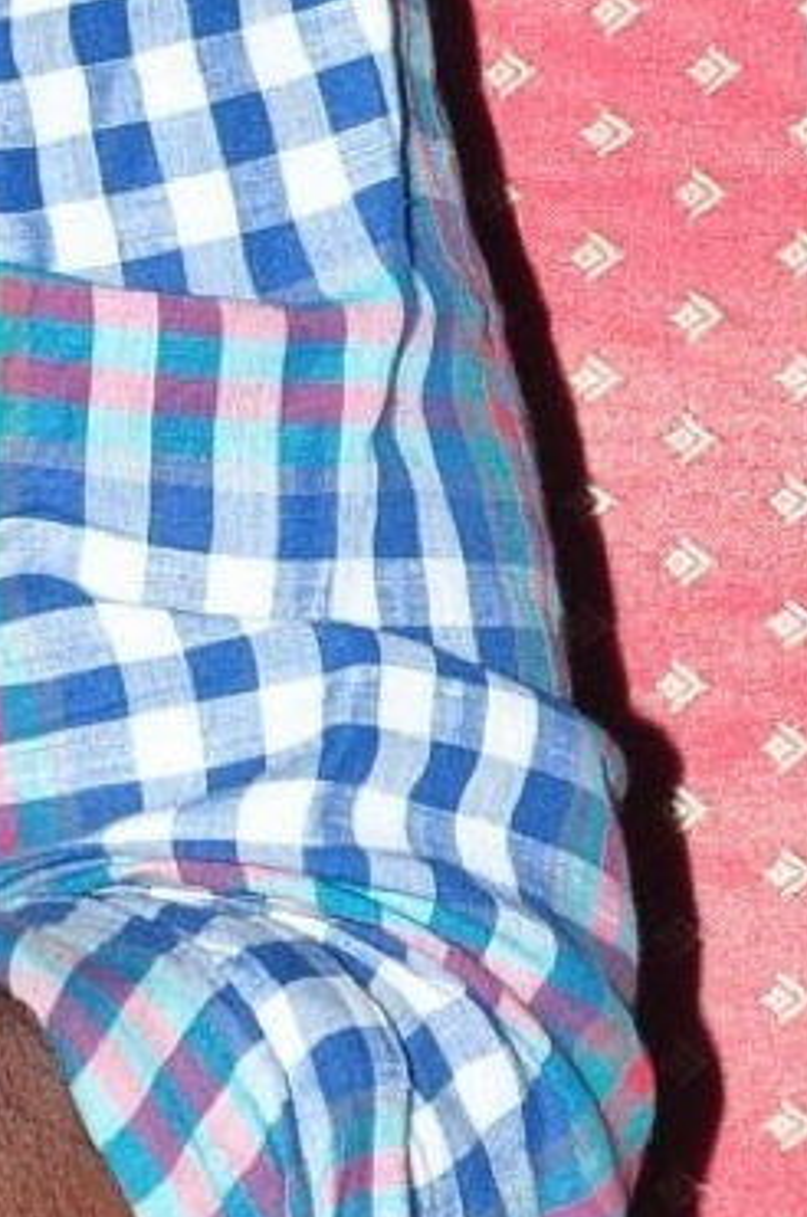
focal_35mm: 512
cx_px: -1135
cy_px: -220
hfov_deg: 2.7
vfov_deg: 4.0
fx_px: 17279
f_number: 9
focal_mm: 70
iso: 400
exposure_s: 1/125
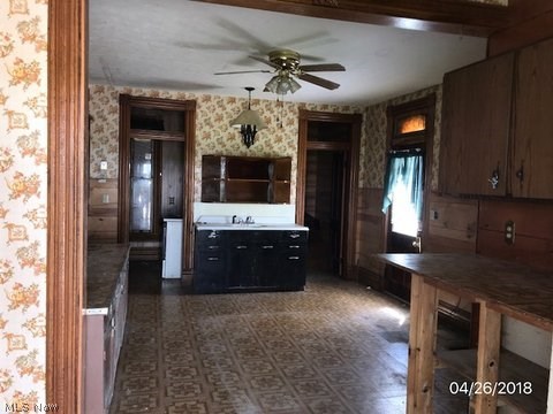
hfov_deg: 63.4
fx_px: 447
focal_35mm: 28
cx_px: 276
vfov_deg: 49.7
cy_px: 207
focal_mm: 3.99
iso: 25
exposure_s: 1/30
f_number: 1.8
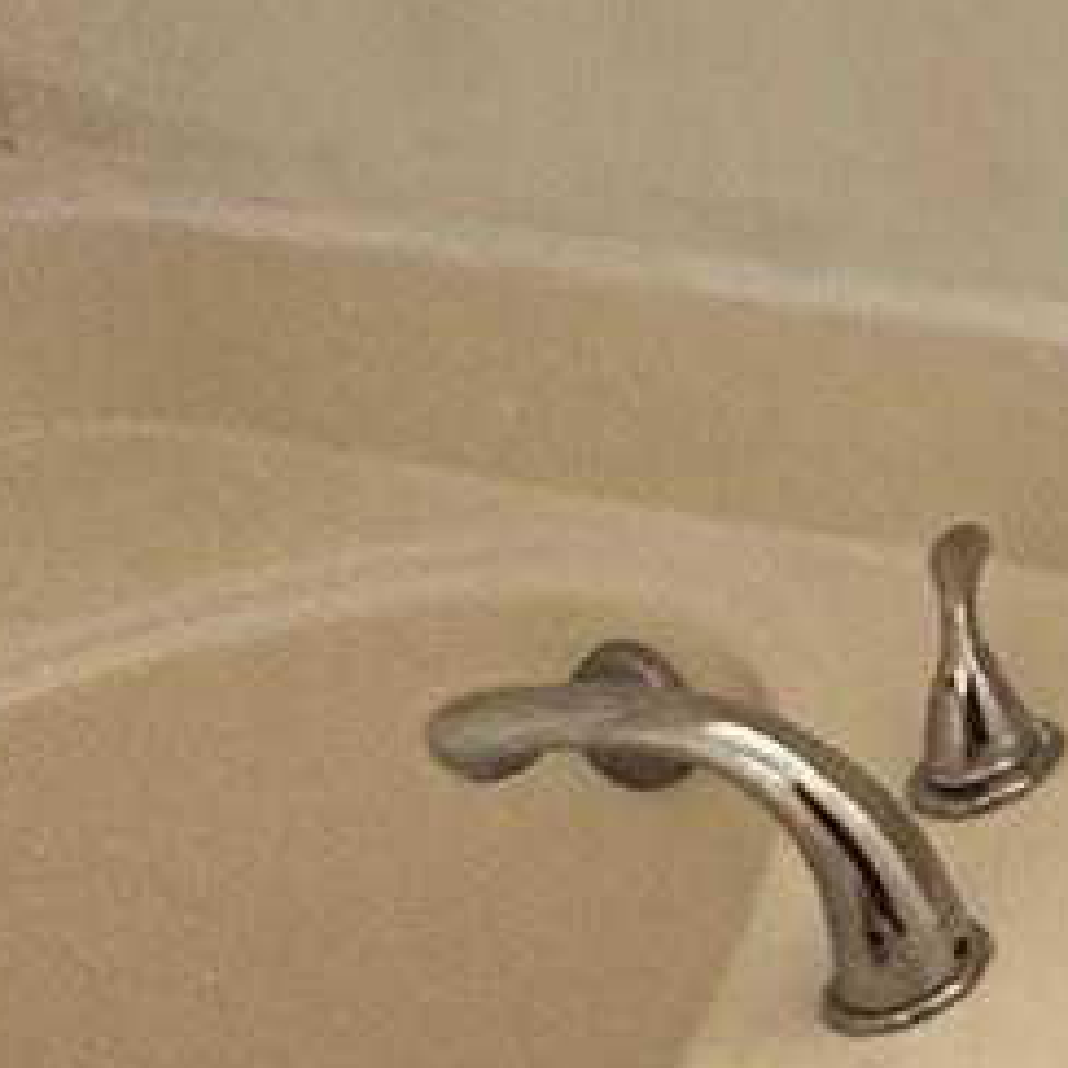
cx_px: 2320
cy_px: -538
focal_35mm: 81
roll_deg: +2.7
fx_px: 2827
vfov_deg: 18.8
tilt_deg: -13.0
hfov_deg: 15.5
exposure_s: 1/60
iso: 250
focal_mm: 2.22
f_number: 2.2
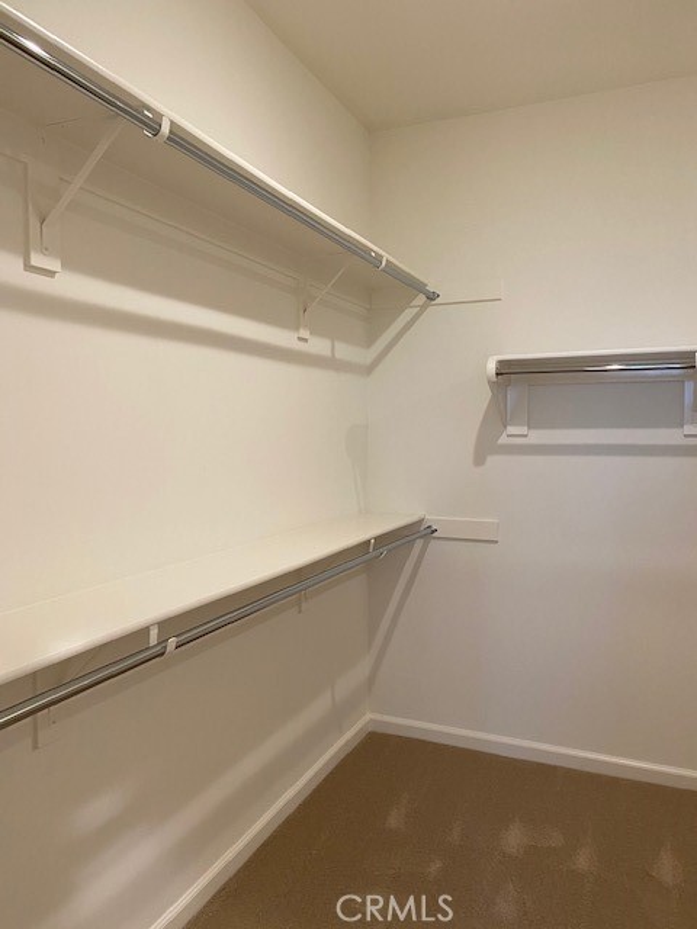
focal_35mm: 26
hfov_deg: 53.1
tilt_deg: -2.0
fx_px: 698
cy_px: 464
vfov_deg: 67.3
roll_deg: -0.5
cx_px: 348
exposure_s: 1/60
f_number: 1.8
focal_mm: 4.25
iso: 160
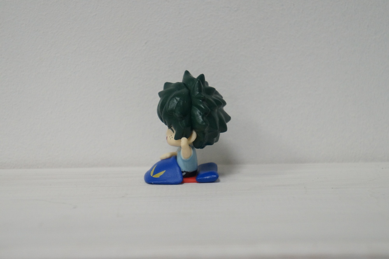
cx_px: 194
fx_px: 890
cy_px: 130
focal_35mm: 82
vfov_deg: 16.5
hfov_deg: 24.6
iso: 2000
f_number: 5.6
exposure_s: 1/100
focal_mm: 55
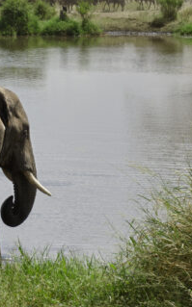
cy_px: 79
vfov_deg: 9.5
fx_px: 1850
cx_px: -34
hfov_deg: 5.9
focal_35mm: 221
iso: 100
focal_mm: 45
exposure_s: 1/1600
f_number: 4
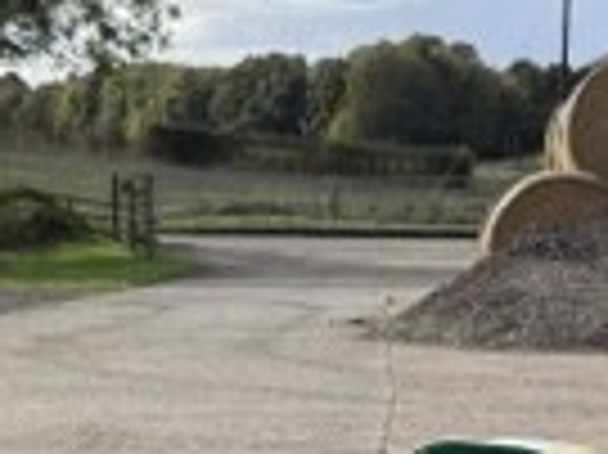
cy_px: 944
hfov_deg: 13.9
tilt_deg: -17.1
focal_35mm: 142
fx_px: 2492
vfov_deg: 9.6
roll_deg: -1.0
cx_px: 306
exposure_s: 1/2801
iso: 100
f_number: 1.78
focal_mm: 6.76
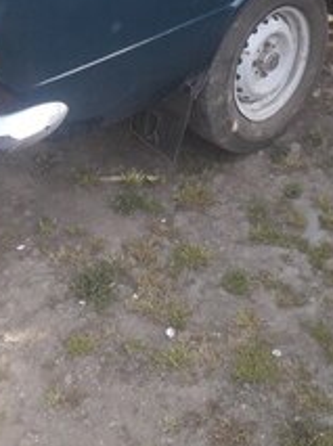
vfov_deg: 27.6
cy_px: -67
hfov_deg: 23.1
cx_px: 224
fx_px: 811
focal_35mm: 63
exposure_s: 1/152
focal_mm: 3.6
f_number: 1.9
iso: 40
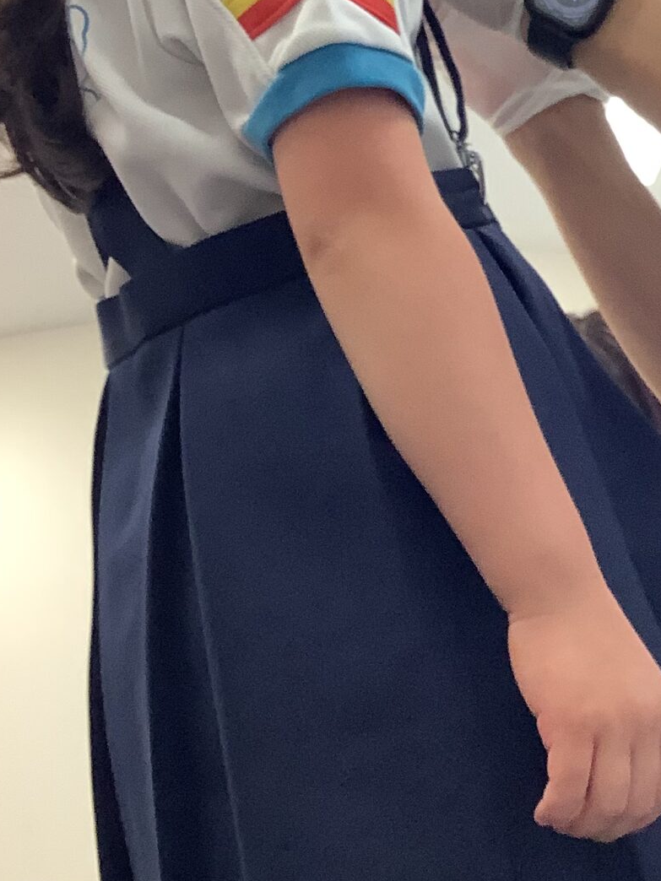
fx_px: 1935
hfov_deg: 18.7
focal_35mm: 76
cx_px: 705
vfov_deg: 25.5
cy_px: 294
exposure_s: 1/60
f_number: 2.4
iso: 100
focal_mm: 3.3
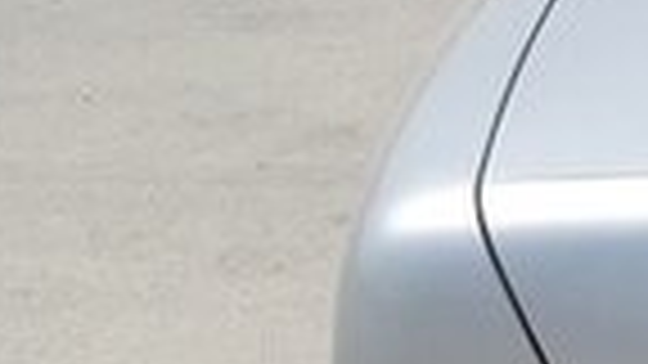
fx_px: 2406
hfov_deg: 12.9
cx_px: 1382
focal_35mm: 140
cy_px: 434
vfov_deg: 8.6
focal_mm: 3.7
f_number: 1.9
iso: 40
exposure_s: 1/2646
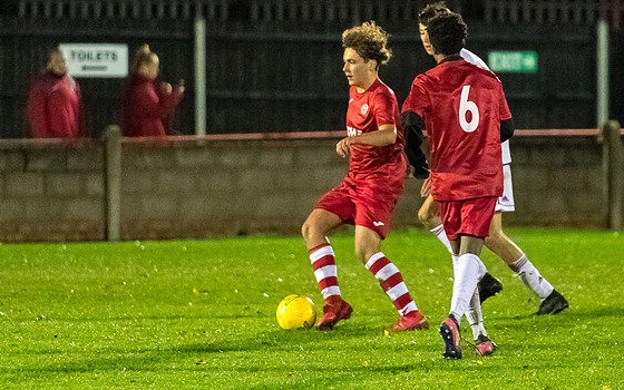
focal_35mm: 490
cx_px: 366
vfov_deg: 2.7
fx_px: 8333
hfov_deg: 4.3
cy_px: 135
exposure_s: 1/1000
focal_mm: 200
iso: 6400
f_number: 2.8
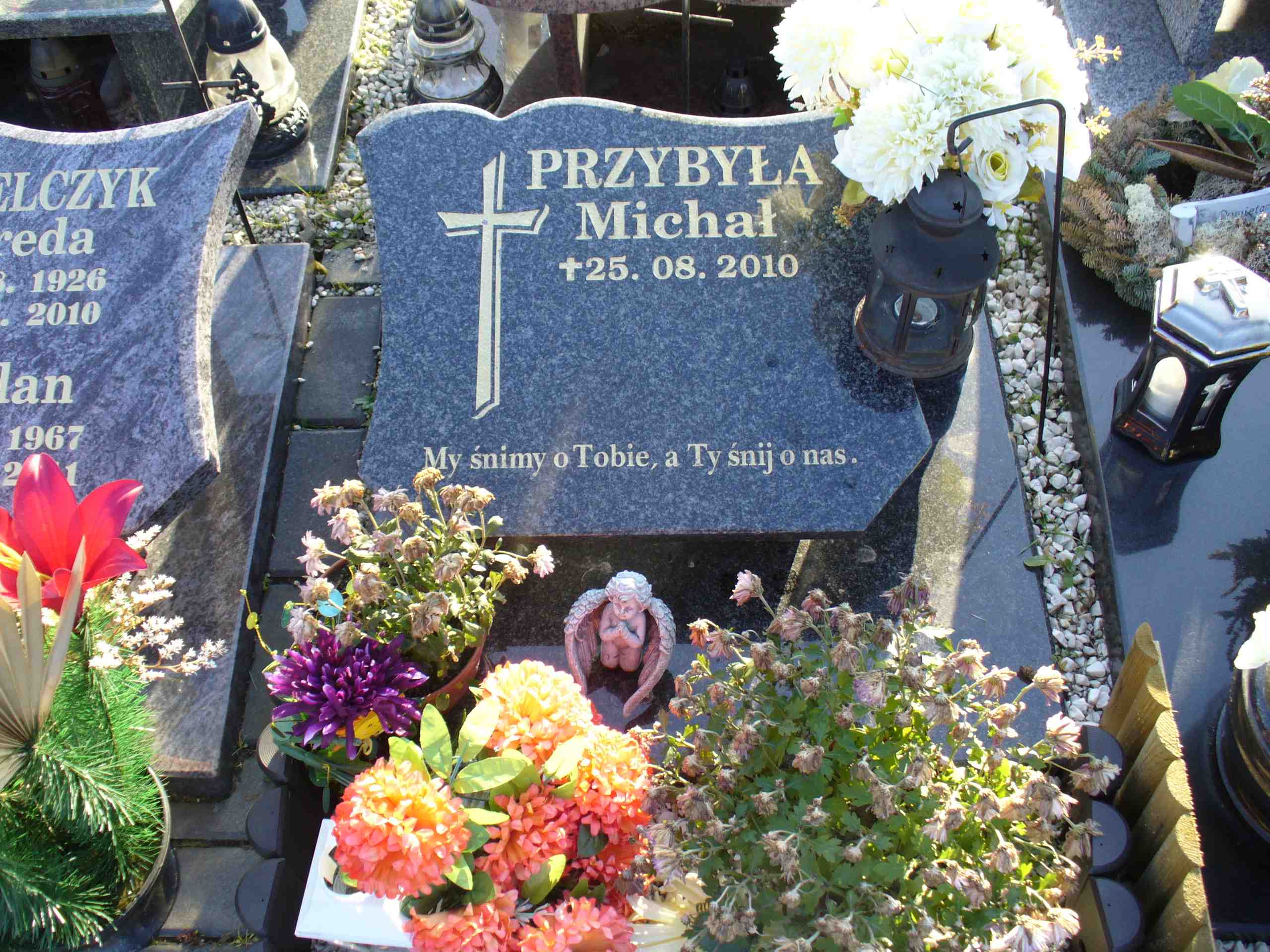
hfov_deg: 50.1
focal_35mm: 37
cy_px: 476
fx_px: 1357
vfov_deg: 38.7
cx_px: 635
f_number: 2.8
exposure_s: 1/125
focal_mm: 6.1
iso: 80
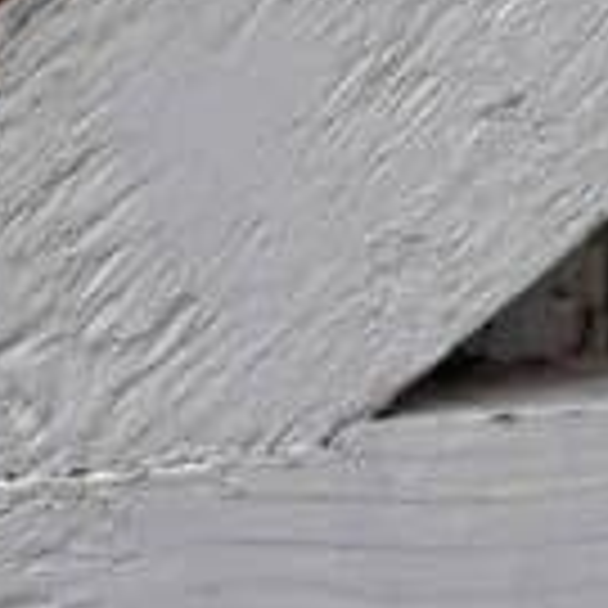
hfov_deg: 9.7
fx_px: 3319
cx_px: -644
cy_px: 401
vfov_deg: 10.5
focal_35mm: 167
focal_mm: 4.6
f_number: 2
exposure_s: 1/50
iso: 25
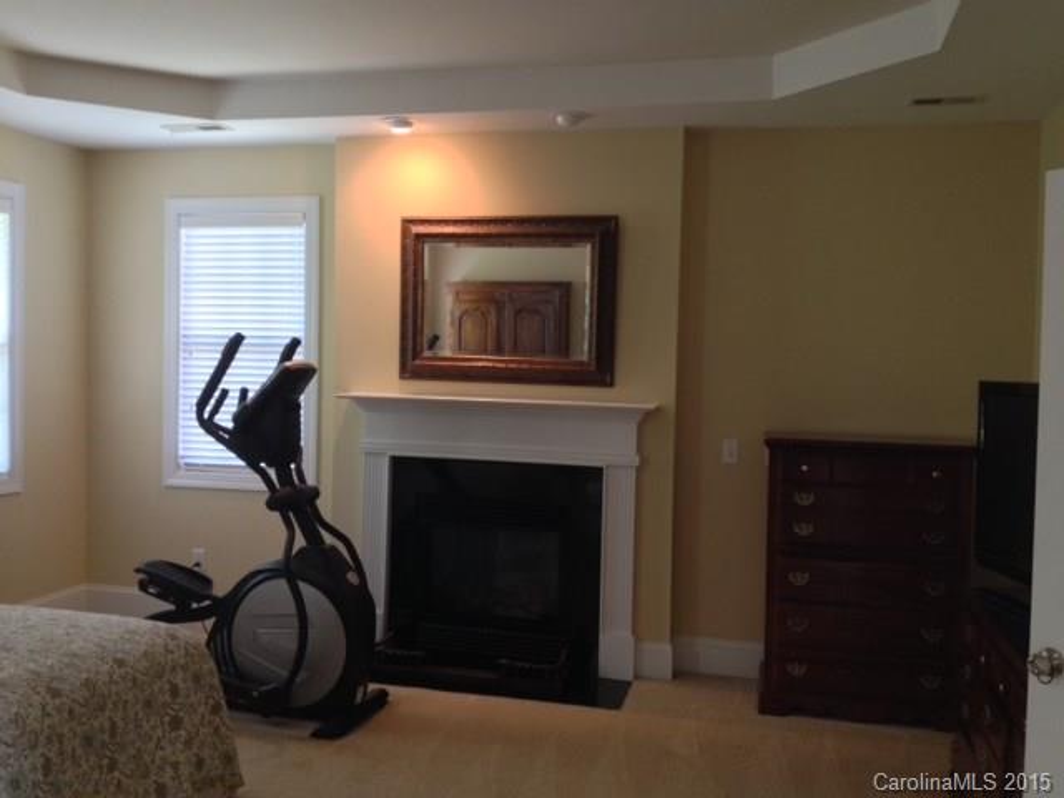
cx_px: 532
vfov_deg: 40.7
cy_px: 399
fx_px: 1076
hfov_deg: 52.6
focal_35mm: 35
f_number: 2.4
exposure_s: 1/20
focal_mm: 4.28
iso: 125
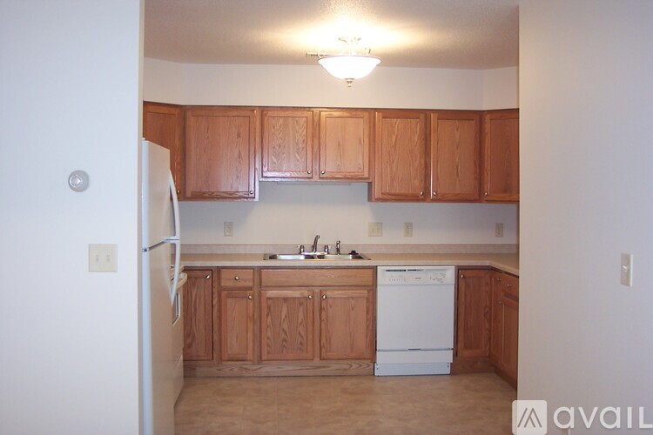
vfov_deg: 35.1
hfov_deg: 50.7
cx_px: 326
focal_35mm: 38
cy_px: 218
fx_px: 689
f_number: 2.8
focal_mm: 8
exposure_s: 1/30
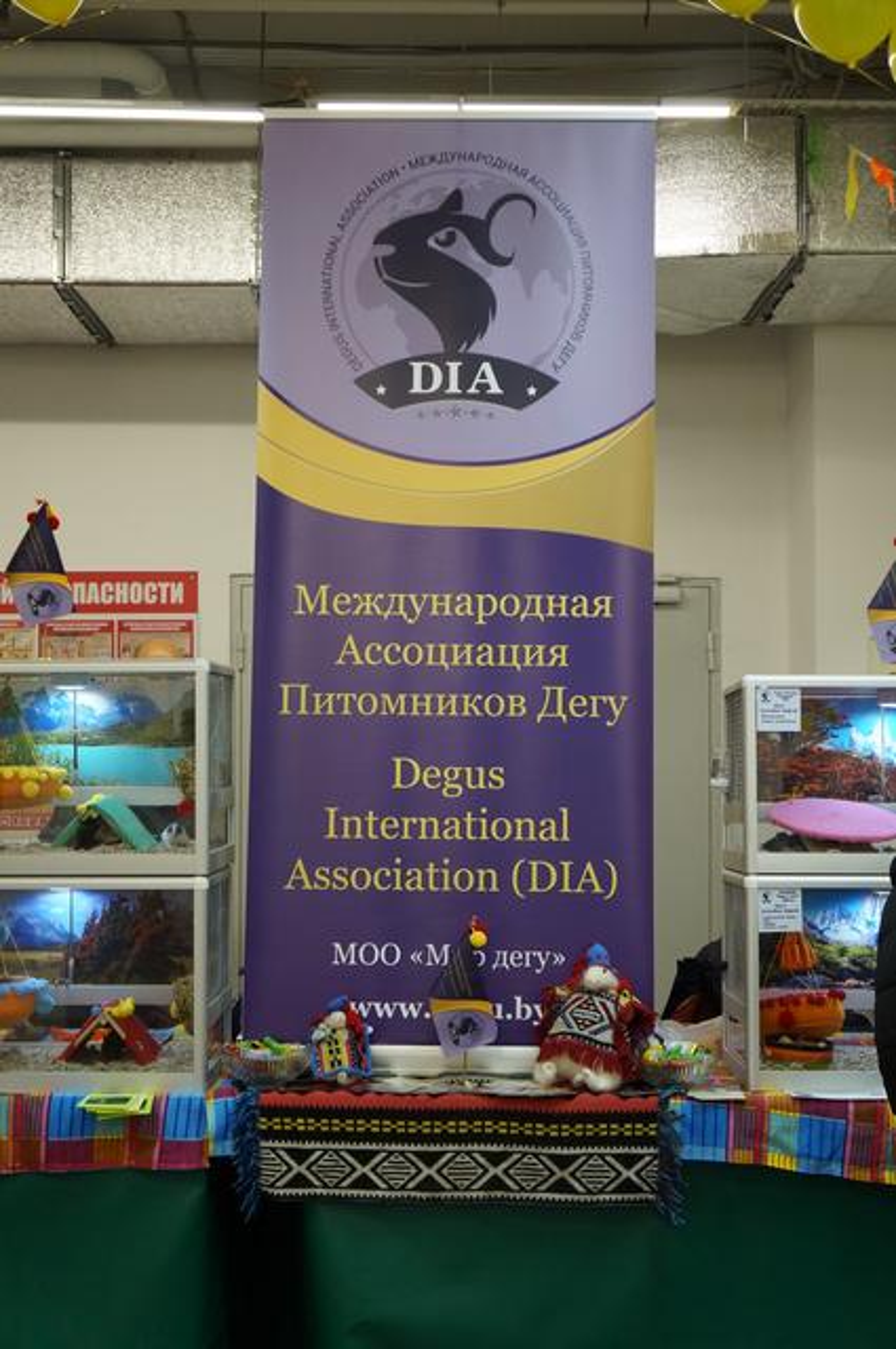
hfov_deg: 26.4
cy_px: 674
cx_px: 448
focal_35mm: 51
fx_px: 1909
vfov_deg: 38.9
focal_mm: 34
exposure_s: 1/160
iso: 1250
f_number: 4.5
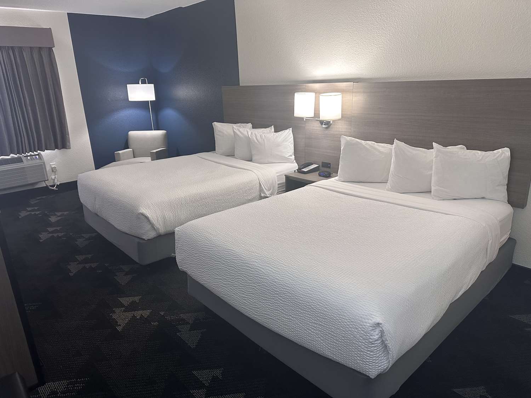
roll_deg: +1.3
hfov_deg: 71.6
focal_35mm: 24
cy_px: 199
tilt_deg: -17.2
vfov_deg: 56.8
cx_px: 266
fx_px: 368
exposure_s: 1/106
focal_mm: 6.86
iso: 250
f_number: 1.78
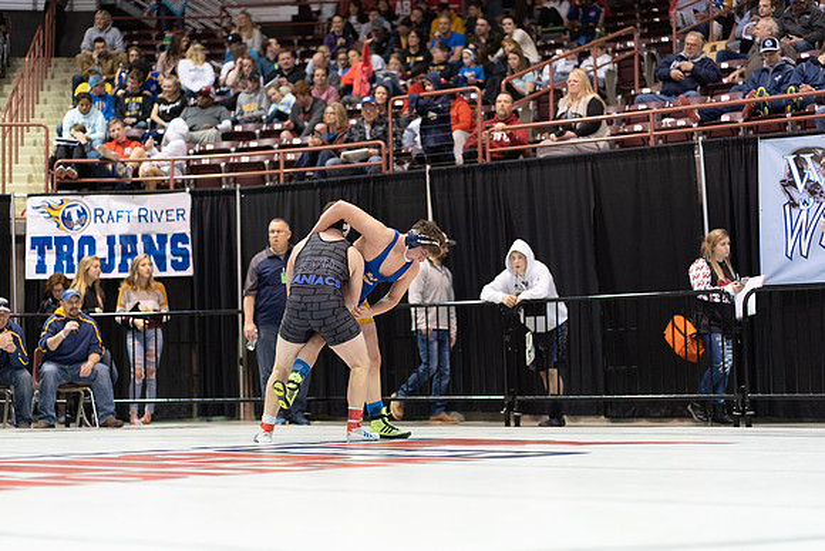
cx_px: 412
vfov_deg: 16.1
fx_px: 1948
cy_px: 276
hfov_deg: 23.9
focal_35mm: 85
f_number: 1.8
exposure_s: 1/500
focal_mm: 85
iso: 2500
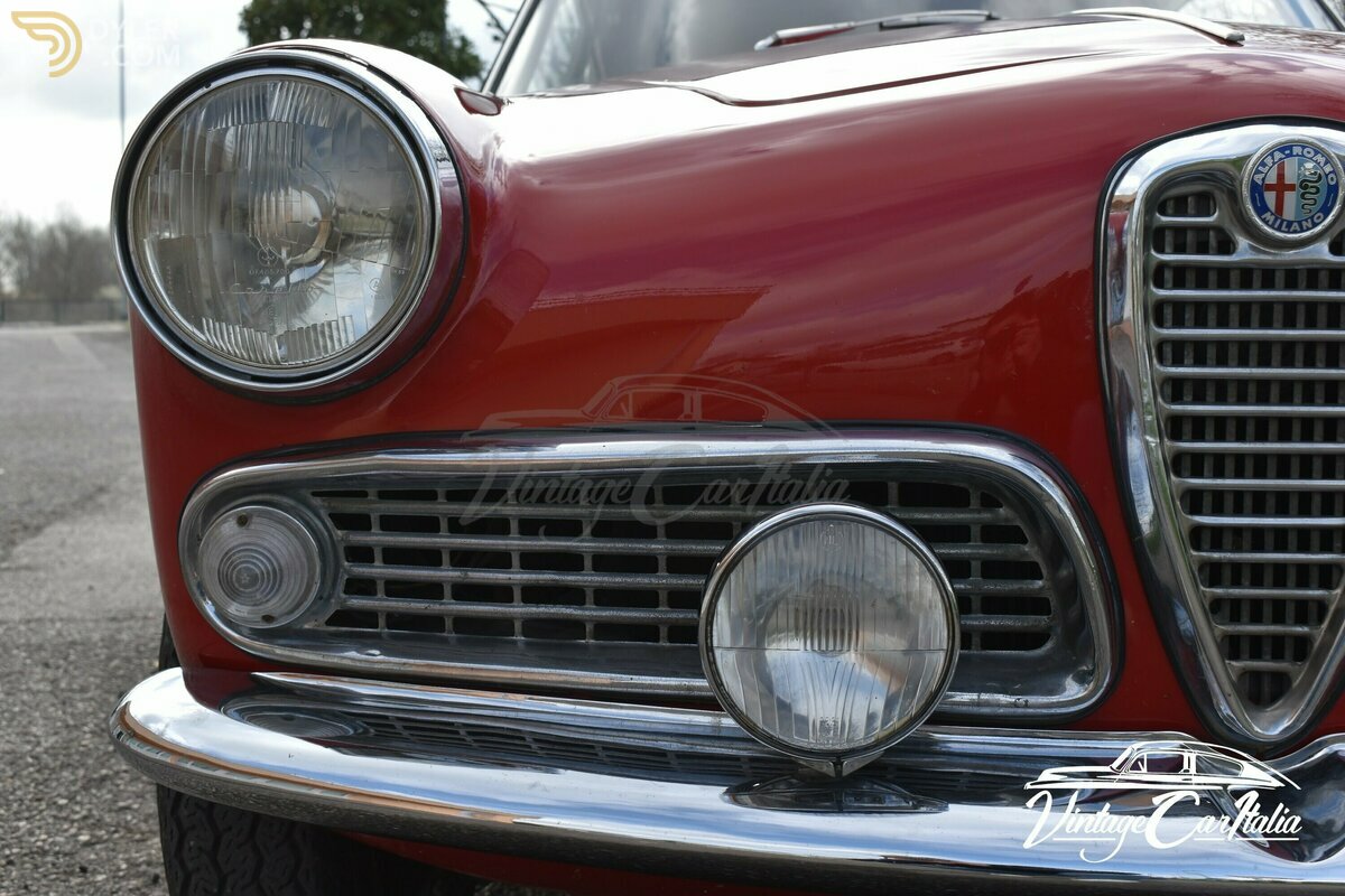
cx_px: 672
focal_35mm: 46
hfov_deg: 42.3
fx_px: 1737
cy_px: 448
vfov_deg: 28.9
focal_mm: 31
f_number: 8
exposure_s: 1/250
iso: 125
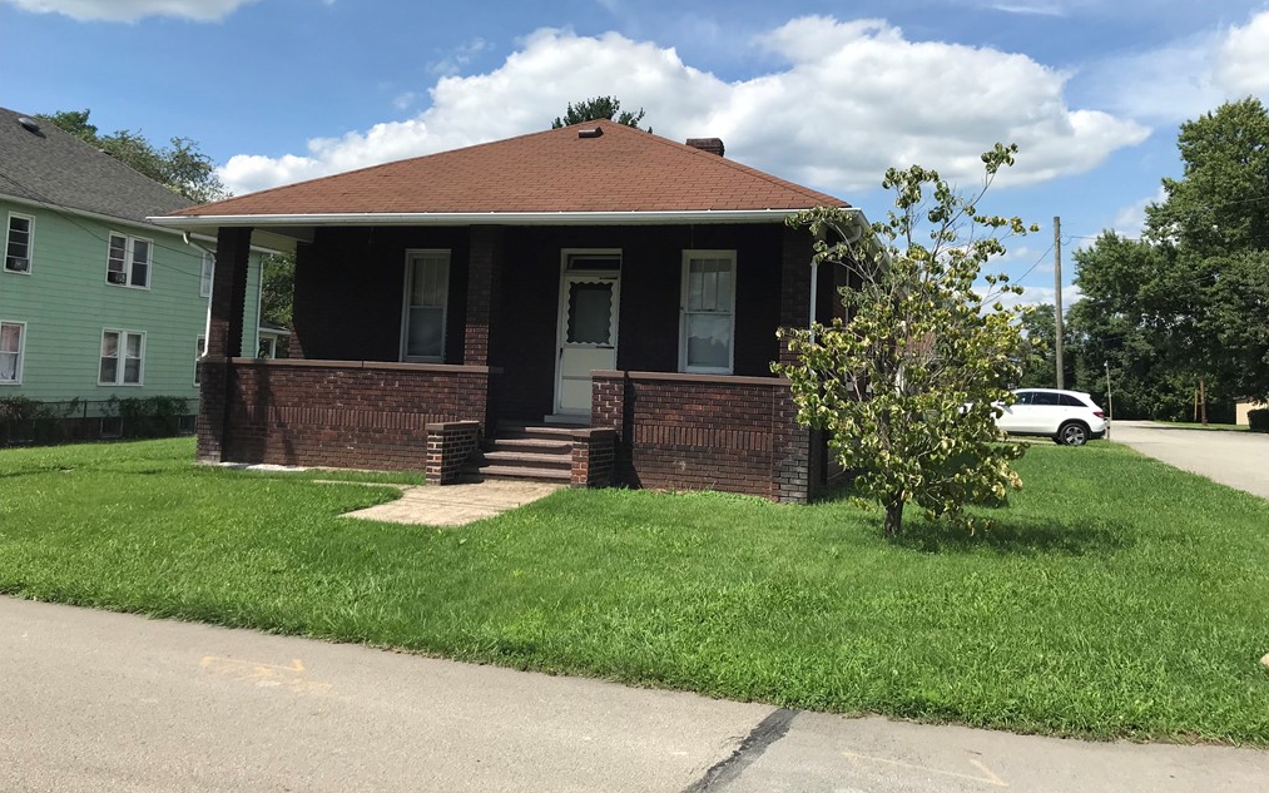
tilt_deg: +5.5
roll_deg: -1.5
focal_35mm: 30
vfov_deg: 41.6
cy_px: 314
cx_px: 639
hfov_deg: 62.9
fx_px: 1037
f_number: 1.8
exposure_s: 1/2591
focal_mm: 3.99
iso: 20
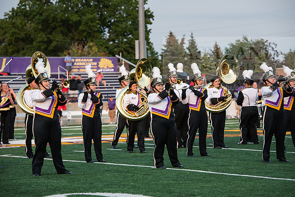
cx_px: 148
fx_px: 1229
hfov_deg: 13.7
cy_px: 98
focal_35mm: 150
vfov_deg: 9.2
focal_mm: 150
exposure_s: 1/500
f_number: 6.3
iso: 640
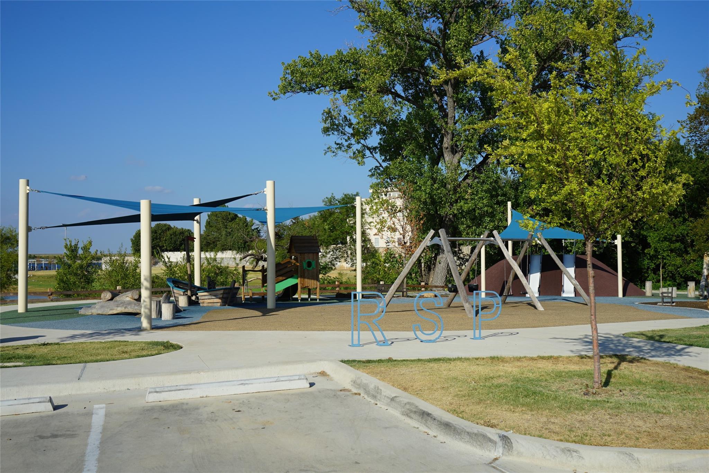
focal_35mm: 38
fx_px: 748
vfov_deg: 35.0
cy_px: 236
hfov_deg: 50.7
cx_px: 354
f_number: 11
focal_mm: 38
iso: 100
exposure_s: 1/200
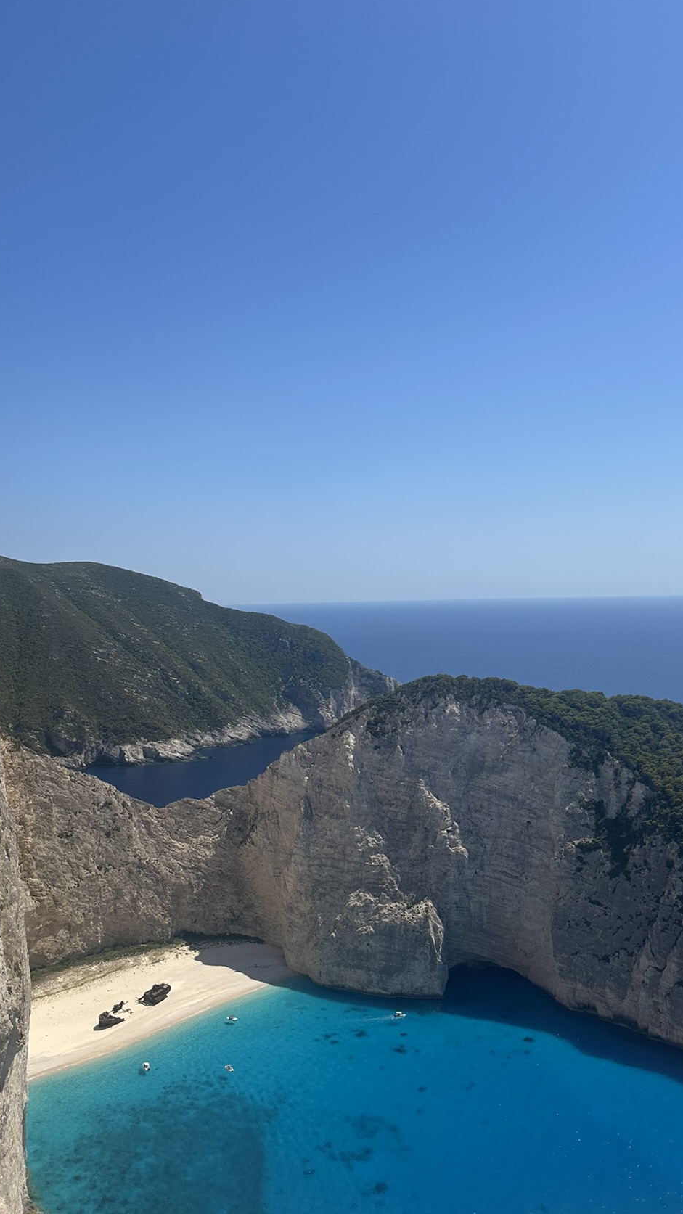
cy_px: 530
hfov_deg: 36.7
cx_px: 315
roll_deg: +1.1
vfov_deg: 60.8
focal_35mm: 32
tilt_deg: +6.9
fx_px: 1030
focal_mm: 6.86
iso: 80
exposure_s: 1/8197
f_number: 1.78
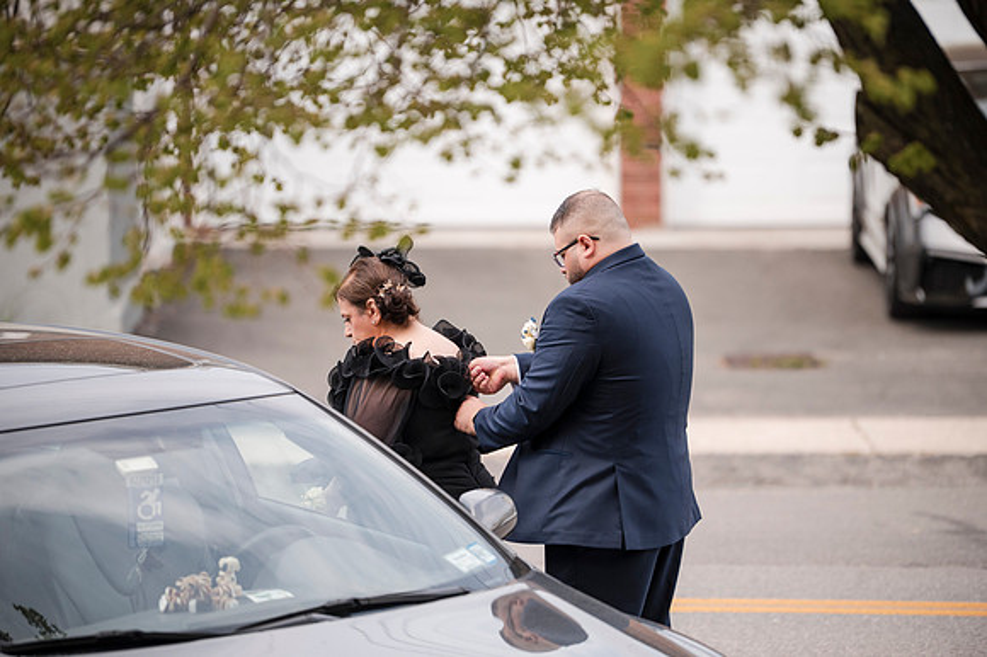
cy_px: 328
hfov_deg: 10.1
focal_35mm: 203
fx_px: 5561
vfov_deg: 6.8
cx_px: 494
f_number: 2.8
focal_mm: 200
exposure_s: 1/8000
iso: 1600
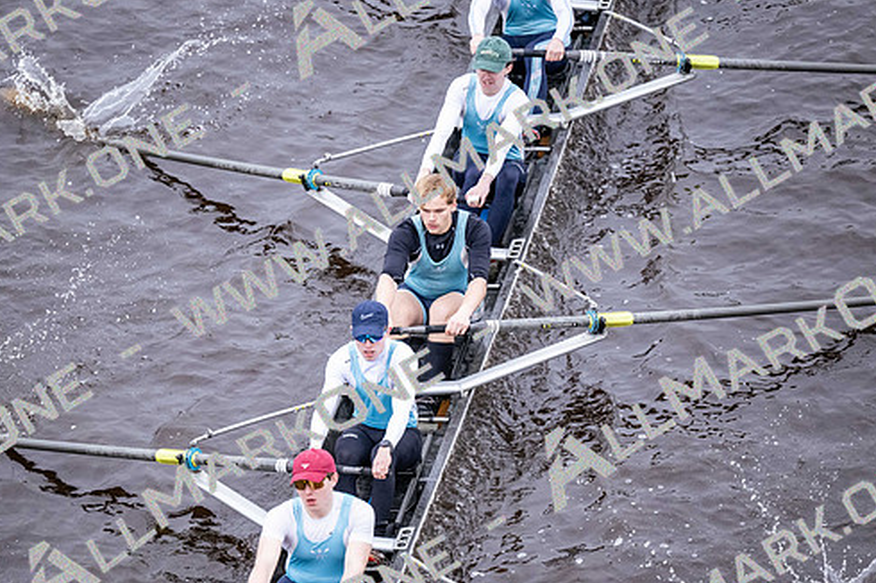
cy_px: 342
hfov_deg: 8.7
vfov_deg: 5.8
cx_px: 392
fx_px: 5763
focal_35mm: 237
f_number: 2.8
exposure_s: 1/2000
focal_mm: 200
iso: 4000
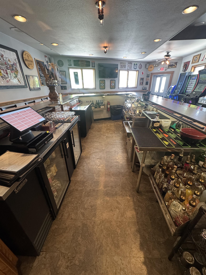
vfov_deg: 102.1
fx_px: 111
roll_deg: +2.1
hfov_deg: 85.7
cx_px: 103
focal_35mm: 14
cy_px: 138
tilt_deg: -26.6
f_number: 2.2
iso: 500
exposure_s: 1/41
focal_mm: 2.22
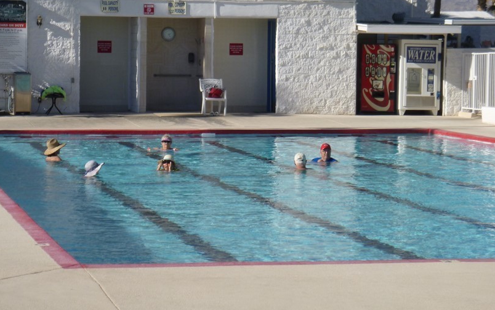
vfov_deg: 9.7
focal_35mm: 135
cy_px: 157
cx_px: 195
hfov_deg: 15.5
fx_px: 1822
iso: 100
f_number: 5.7
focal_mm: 18
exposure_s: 1/500
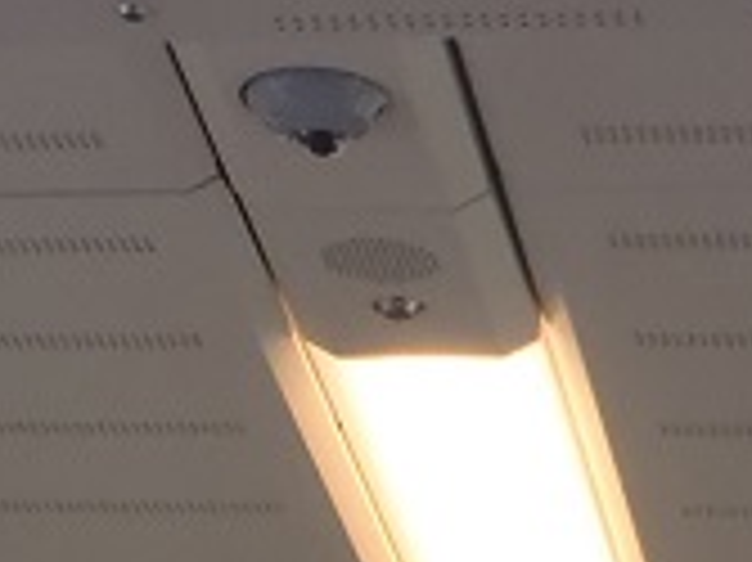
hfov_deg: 9.4
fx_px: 4515
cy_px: -178
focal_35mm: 208
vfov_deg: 7.1
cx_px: -65
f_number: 3.5
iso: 100
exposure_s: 1/30
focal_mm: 5
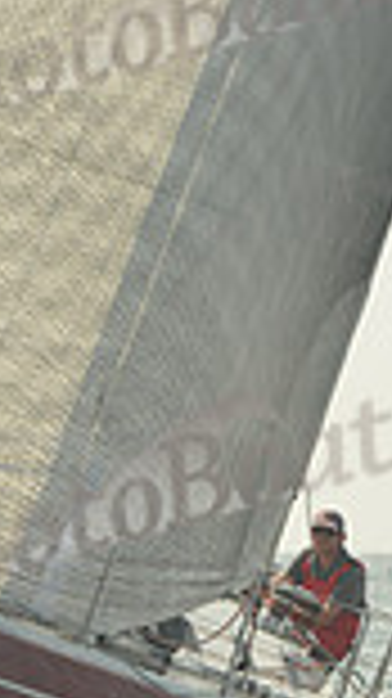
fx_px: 9069
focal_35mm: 490
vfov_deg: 4.4
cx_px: -351
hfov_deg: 2.5
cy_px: 317
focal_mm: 125
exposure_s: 1/1250
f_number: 9
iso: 320
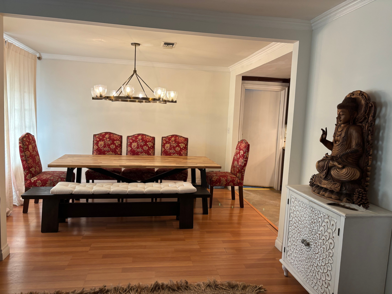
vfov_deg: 53.1
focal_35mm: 26
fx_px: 294
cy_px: 147
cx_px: 196
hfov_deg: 67.3
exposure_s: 1/60
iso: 125
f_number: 1.6
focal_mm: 5.96
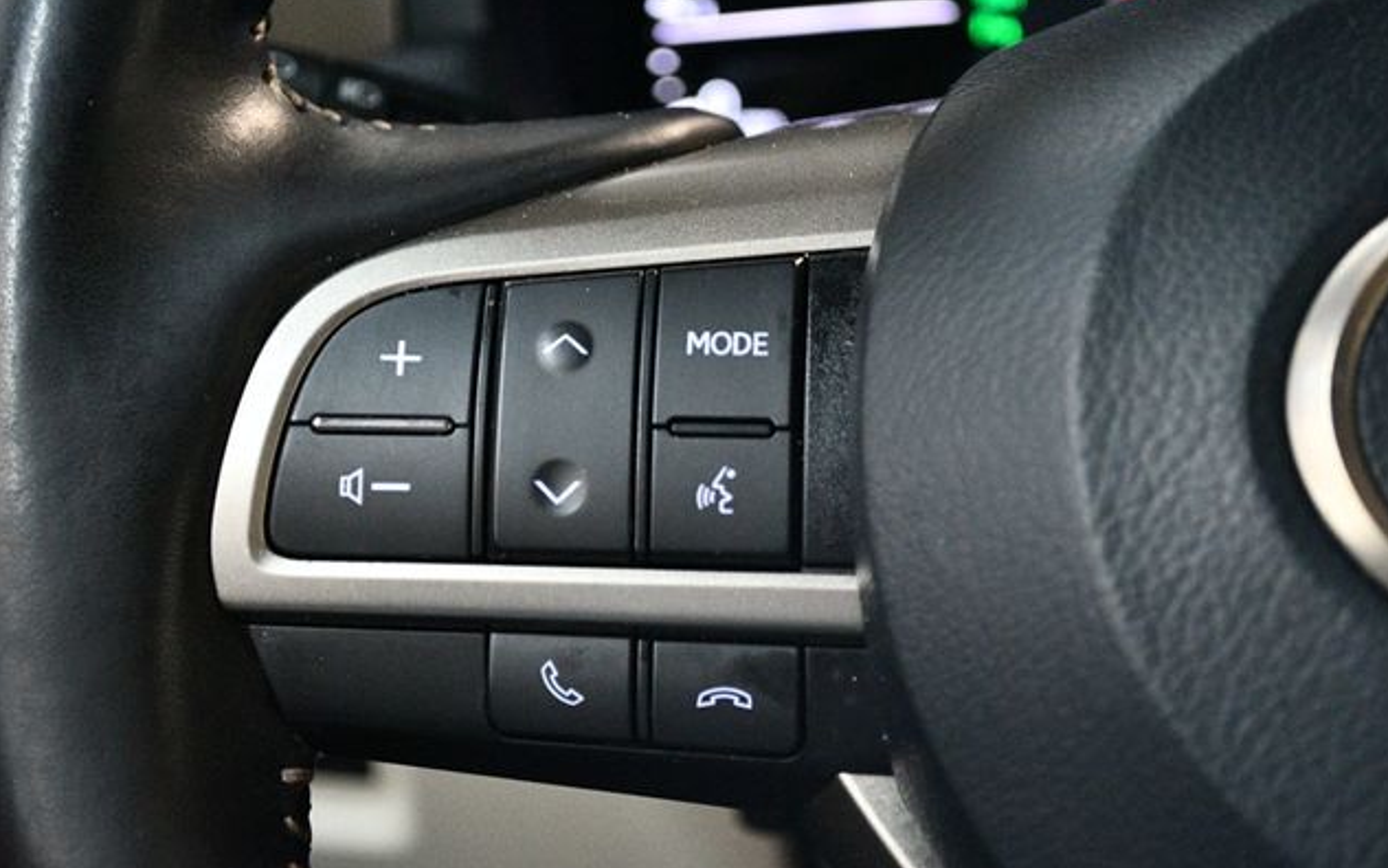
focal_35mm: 65
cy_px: 457
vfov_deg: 20.0
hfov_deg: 31.5
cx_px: 698
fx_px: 2459
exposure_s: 1/60
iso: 7200
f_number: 5.3
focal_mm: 42
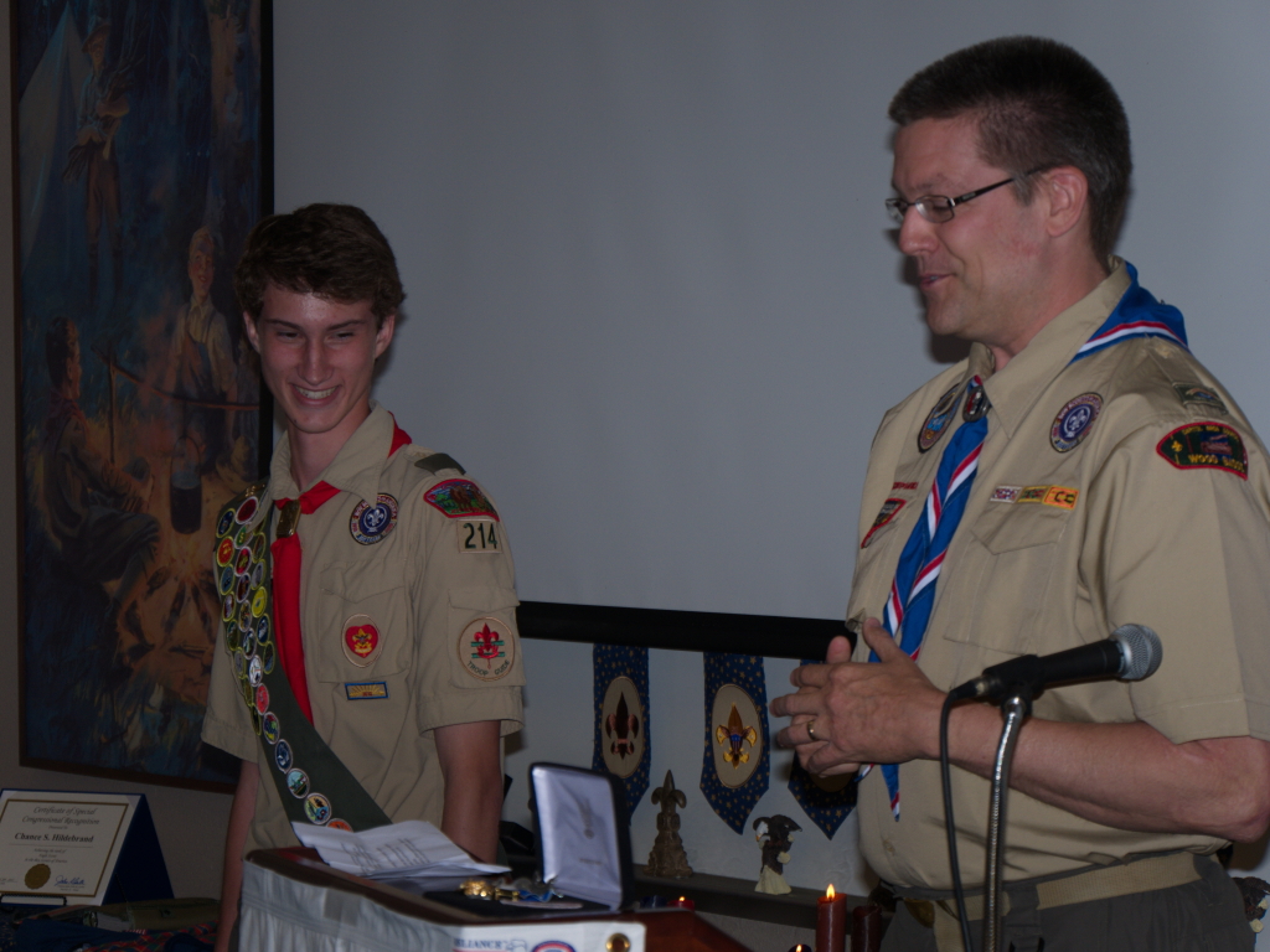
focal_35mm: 130
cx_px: 635
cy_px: 476
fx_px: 4769
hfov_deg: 15.2
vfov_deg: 11.4
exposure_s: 1/250
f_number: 5.3
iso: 200
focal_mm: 65
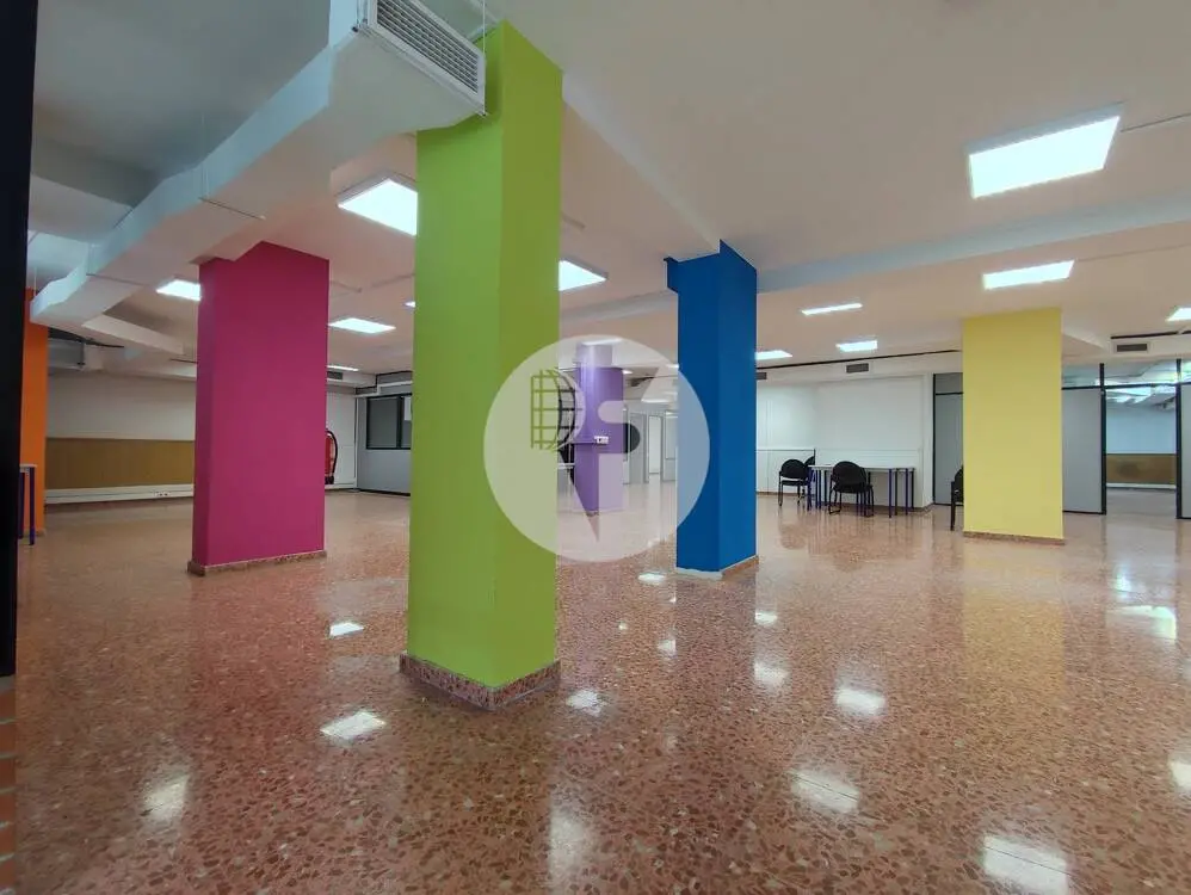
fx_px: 516
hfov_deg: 98.1
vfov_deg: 81.8
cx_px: 596
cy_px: 448
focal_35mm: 15
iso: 156
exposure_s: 1/50
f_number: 2.2
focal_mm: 1.65
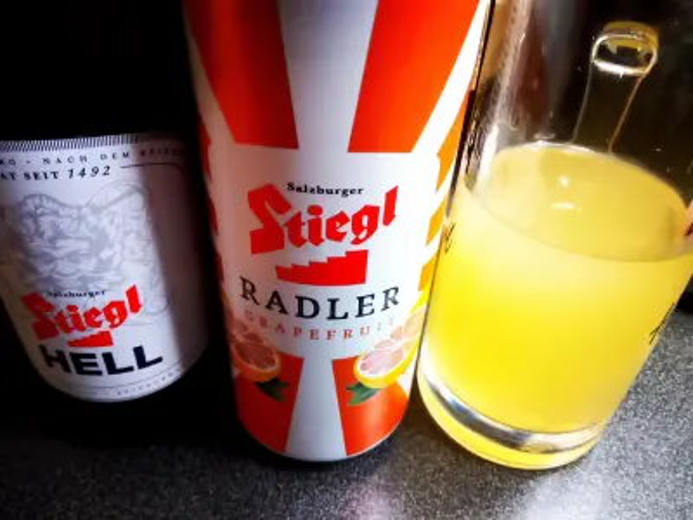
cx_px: 346
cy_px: 260
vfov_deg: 49.7
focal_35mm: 28
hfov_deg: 63.4
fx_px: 561
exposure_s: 1/20
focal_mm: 3.54
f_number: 2
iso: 1203
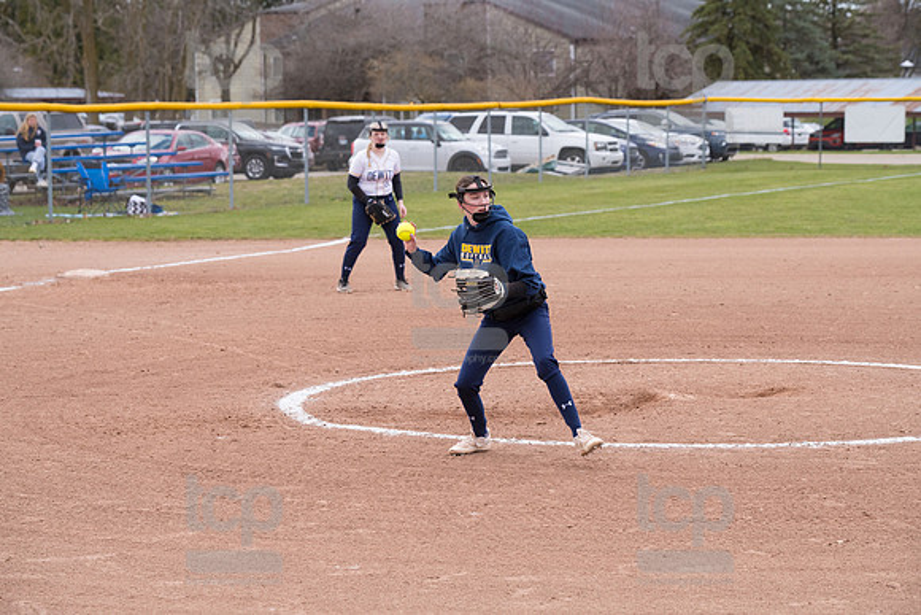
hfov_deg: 17.6
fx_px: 2968
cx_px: 460
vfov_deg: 11.8
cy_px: 308
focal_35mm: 116
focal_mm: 116
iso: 640
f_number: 5.6
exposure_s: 1/1600
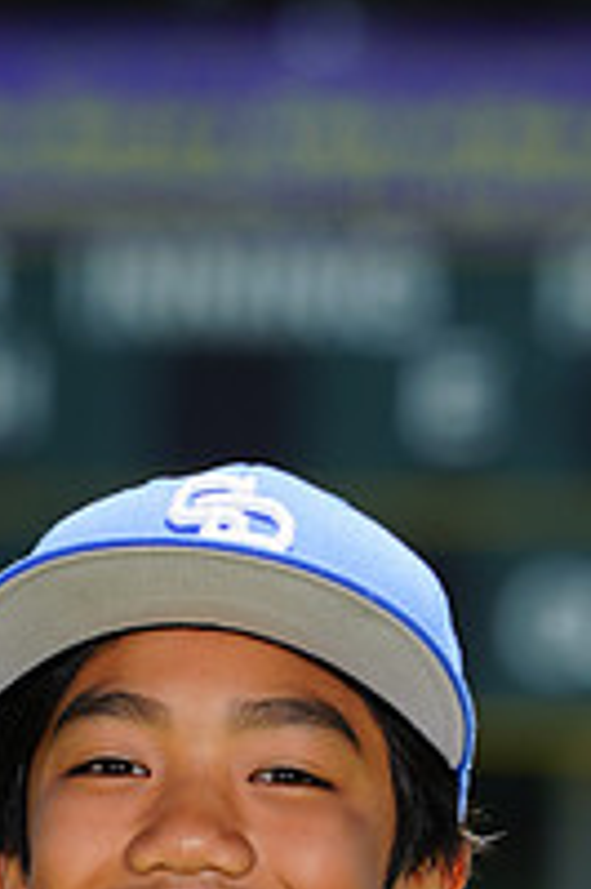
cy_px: 1236
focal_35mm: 828
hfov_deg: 1.7
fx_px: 20423
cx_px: 171
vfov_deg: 2.5
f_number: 8
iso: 100
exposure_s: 1/250
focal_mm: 285
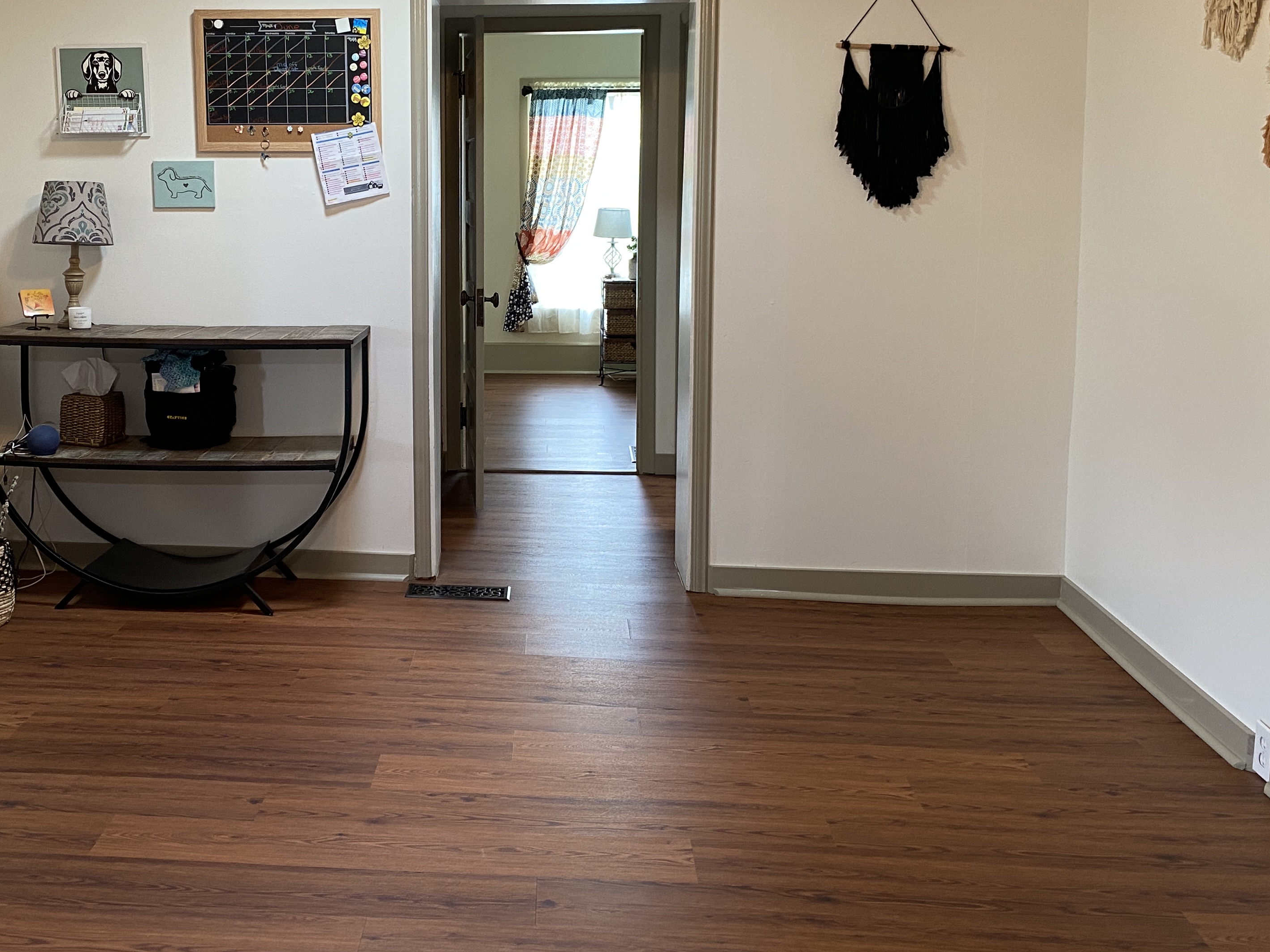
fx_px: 1358
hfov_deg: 49.6
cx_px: 466
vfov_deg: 38.2
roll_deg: +0.5
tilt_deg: -4.9
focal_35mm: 37
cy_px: 314
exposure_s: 1/60
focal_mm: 4.25
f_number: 1.8
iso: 125
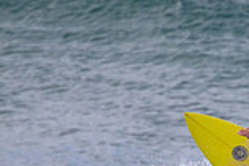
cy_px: 257
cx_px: 319
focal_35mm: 2952
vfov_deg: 0.5
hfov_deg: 0.7
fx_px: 20436
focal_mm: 800
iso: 1000
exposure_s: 1/2000
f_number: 11
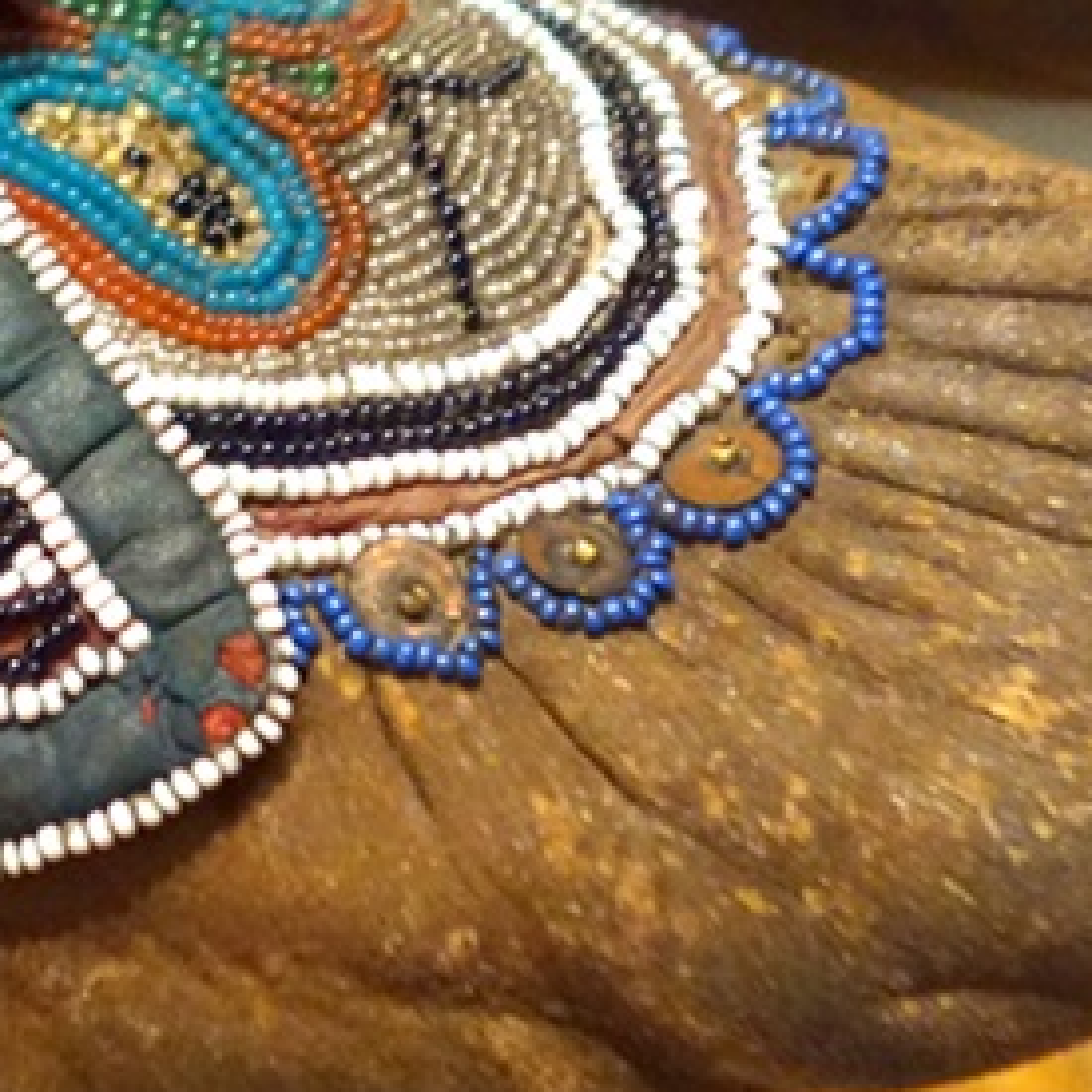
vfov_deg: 9.6
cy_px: -598
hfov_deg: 9.7
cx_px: -334
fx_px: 6282
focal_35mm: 176
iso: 800
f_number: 2.8
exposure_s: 1/13
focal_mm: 14.23
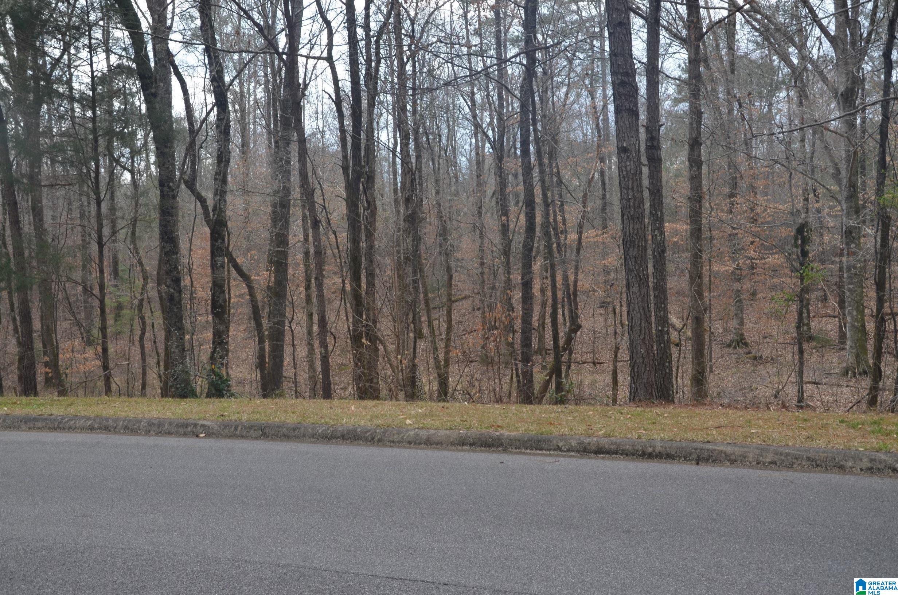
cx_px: 449
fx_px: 971
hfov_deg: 49.6
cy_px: 298
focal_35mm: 39
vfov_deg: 34.1
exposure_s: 1/200
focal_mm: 26
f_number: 7.1
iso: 200
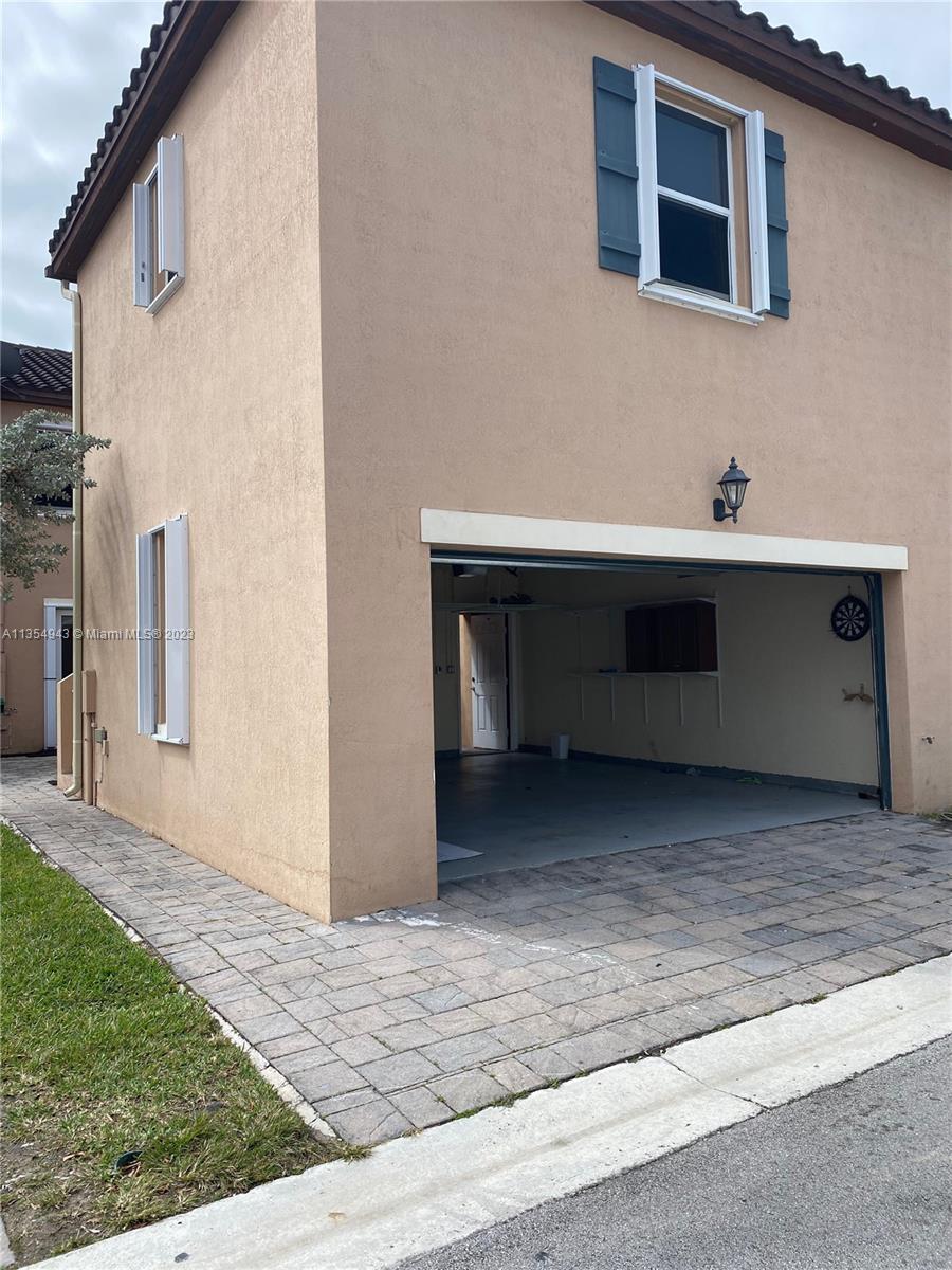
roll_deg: +1.8
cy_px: 635
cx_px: 476
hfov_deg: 53.1
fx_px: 953
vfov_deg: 67.3
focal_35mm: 26
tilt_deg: +3.1
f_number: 1.8
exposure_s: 1/2755
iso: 32
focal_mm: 4.25
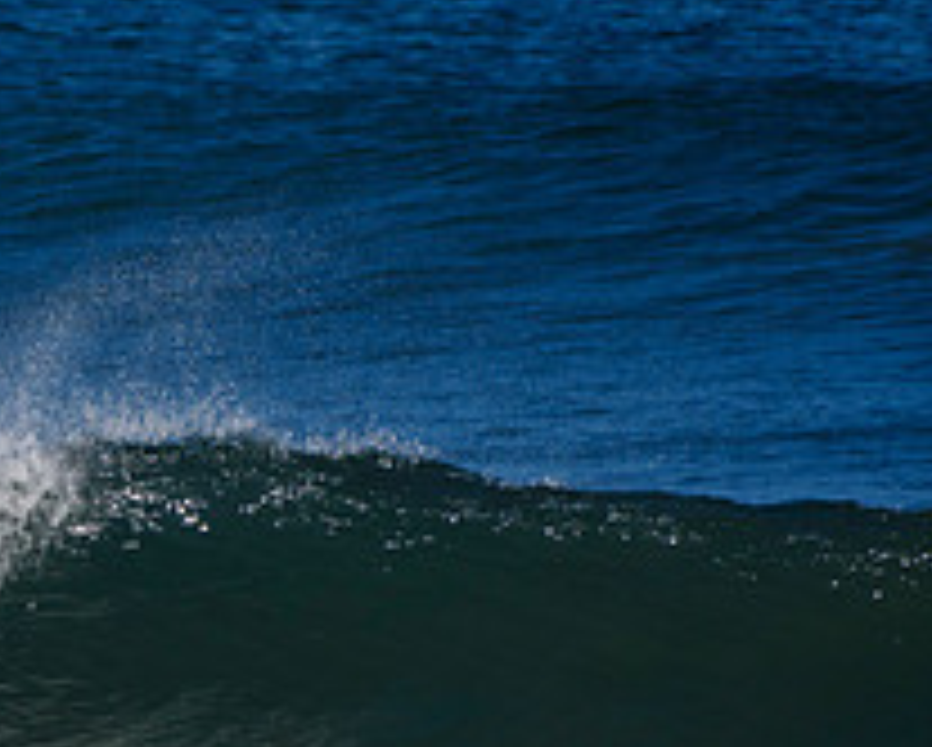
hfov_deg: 1.0
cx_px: -351
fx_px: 54336
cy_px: 758
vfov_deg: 0.8
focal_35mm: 1968
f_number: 5.6
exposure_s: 1/2000
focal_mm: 500
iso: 220
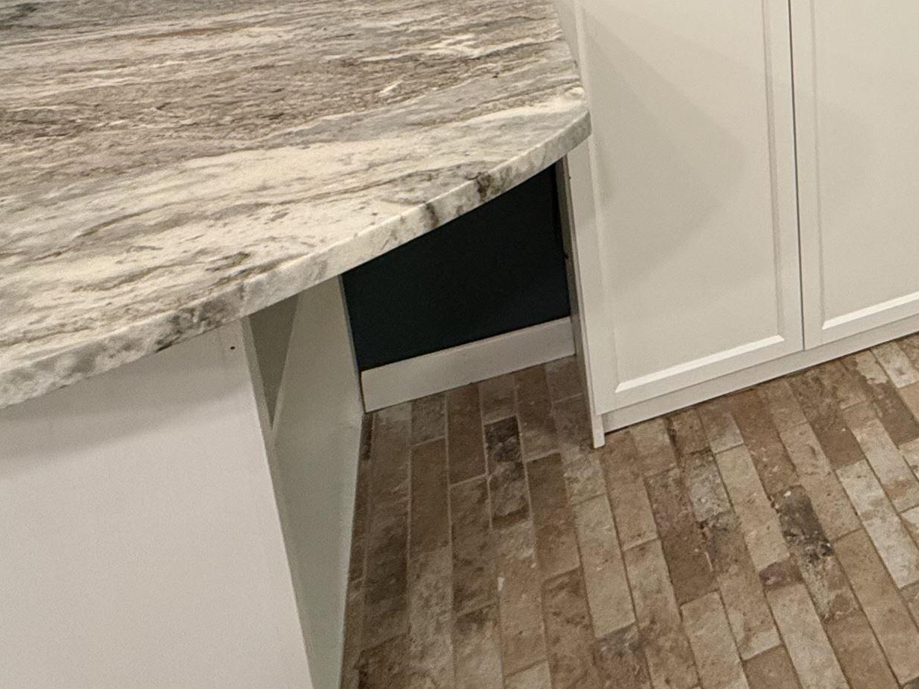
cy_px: -86
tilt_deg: -14.0
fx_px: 929
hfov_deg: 45.6
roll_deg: +1.1
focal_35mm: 35
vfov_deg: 34.6
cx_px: 890
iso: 250
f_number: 2.2
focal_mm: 2.22
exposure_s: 1/60
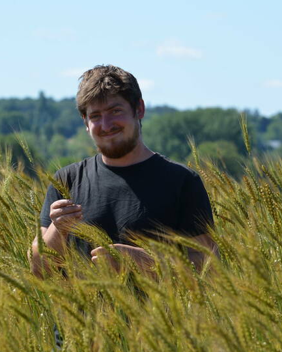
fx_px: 2889
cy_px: 176
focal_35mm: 277
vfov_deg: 7.0
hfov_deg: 5.6
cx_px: 130
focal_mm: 130
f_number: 8
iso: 125
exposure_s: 1/250
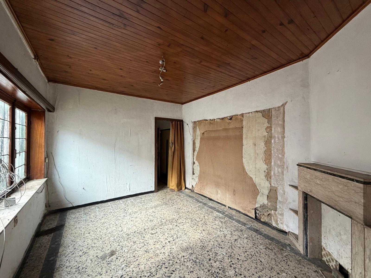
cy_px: 139
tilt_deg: +0.8
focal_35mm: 14
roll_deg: +0.5
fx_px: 150
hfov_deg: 102.1
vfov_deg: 85.7
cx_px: 186
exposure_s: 1/121
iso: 320
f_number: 2.2
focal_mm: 2.22
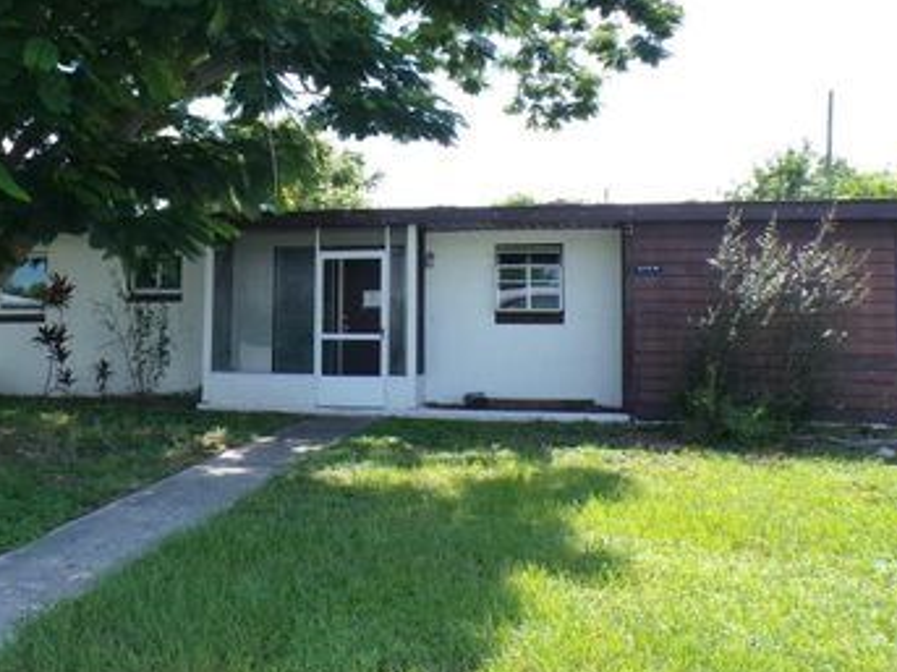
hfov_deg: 52.4
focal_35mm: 35
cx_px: 377
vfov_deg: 40.4
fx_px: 907
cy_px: 255
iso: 200
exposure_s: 1/400
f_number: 4.4
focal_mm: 4.3
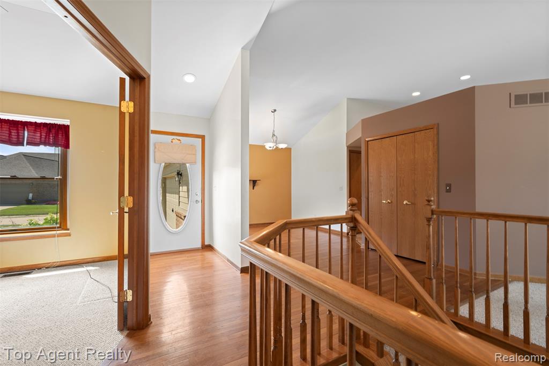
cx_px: 274
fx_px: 244
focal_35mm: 16
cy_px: 183
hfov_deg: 96.8
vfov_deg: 73.7
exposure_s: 1/2
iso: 250
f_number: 9
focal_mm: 16
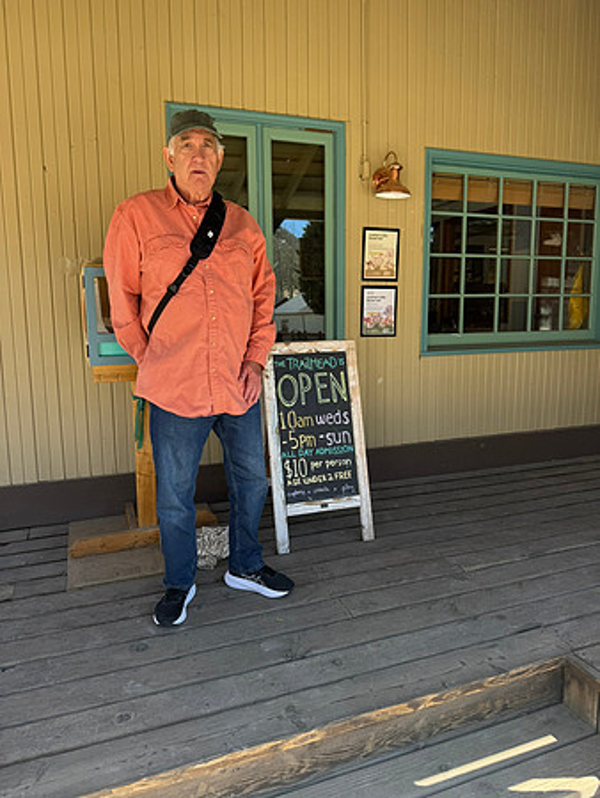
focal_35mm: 24
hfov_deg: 56.9
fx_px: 554
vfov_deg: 71.6
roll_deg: +0.8
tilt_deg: -6.6
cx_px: 300
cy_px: 399
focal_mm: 6.76
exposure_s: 1/425
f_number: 1.78
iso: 80
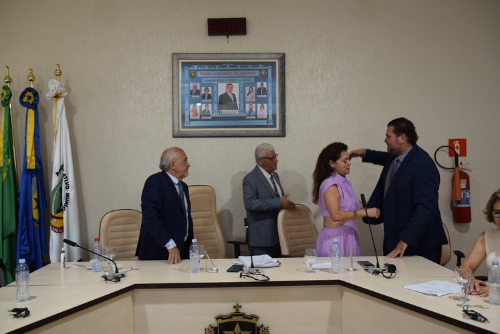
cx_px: 250
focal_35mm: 33
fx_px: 459
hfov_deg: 57.2
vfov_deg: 40.0
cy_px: 167
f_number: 4
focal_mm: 22
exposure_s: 1/60
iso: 450
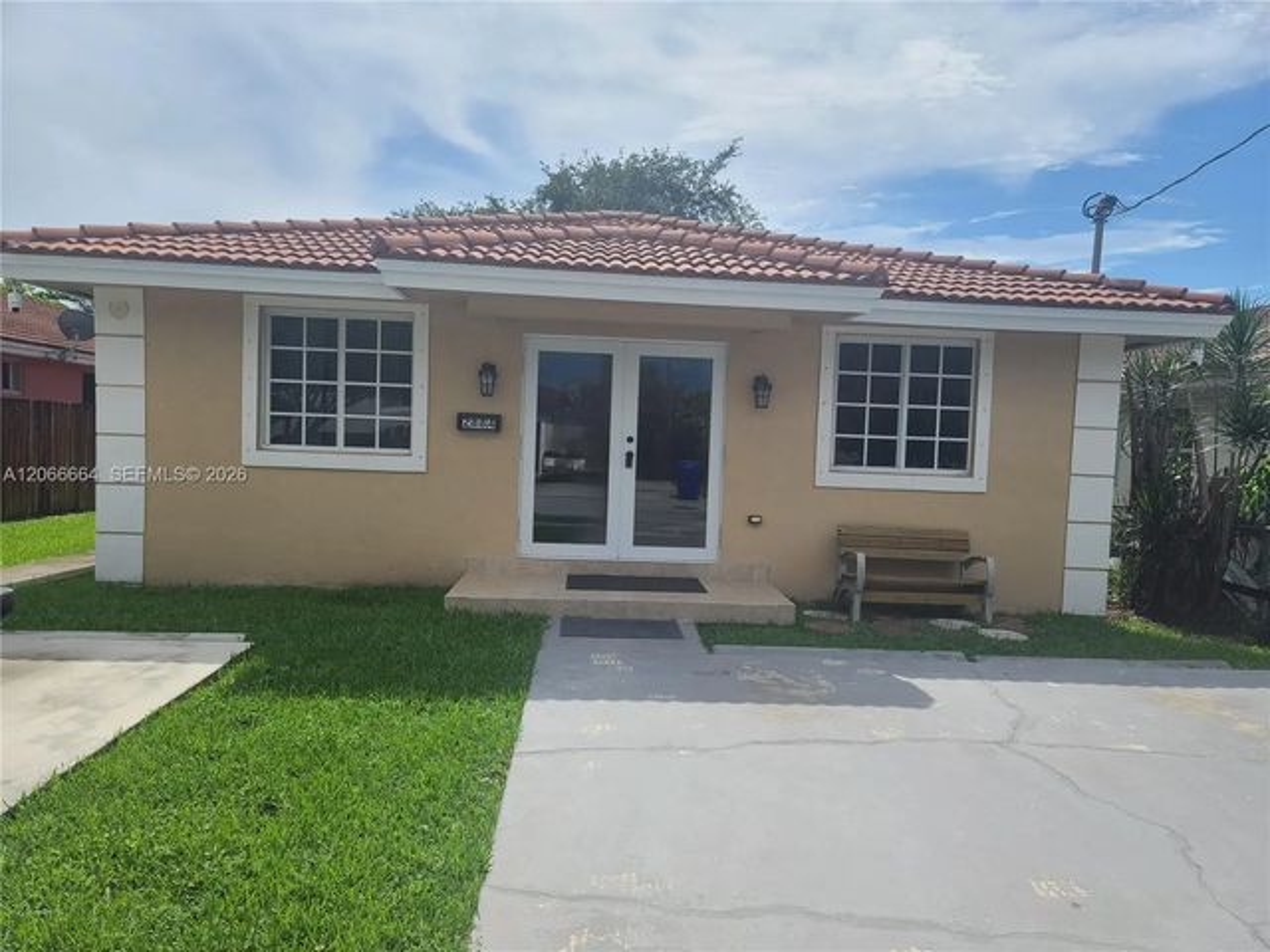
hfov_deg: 69.4
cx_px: 635
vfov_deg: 54.9
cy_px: 476
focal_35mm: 25
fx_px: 917
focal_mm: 7
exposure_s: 1/1218
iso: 16
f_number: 1.8
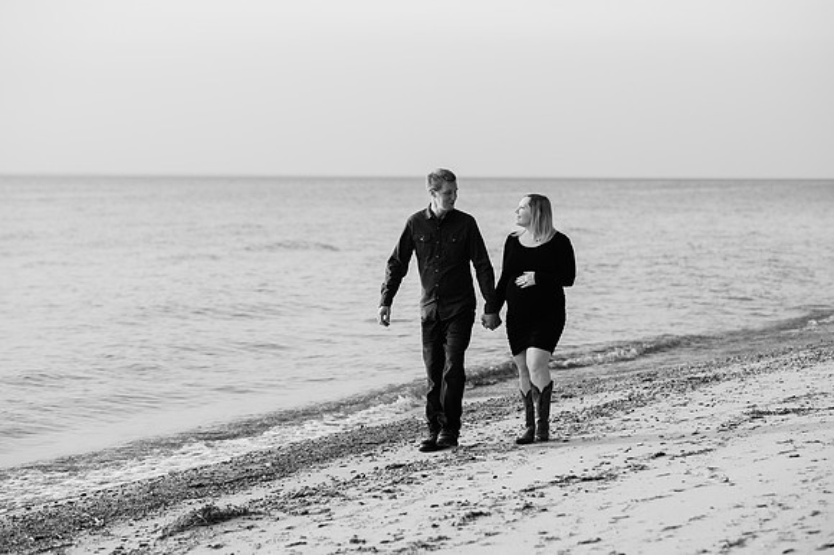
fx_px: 2001
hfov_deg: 23.5
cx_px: 417
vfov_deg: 15.8
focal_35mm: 86
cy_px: 278
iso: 200
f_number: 2.8
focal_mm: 85
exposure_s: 1/640
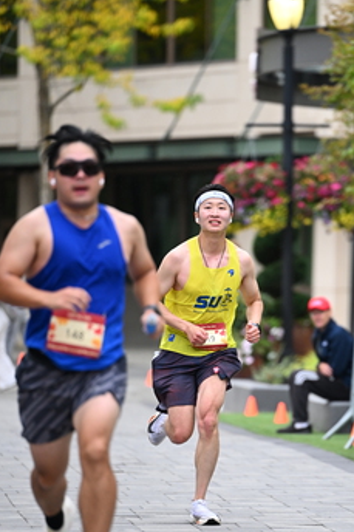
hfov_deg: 4.3
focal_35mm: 320
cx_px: 273
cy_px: 326
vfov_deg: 6.4
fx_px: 4724
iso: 1000
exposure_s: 1/1600
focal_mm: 200
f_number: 2.8
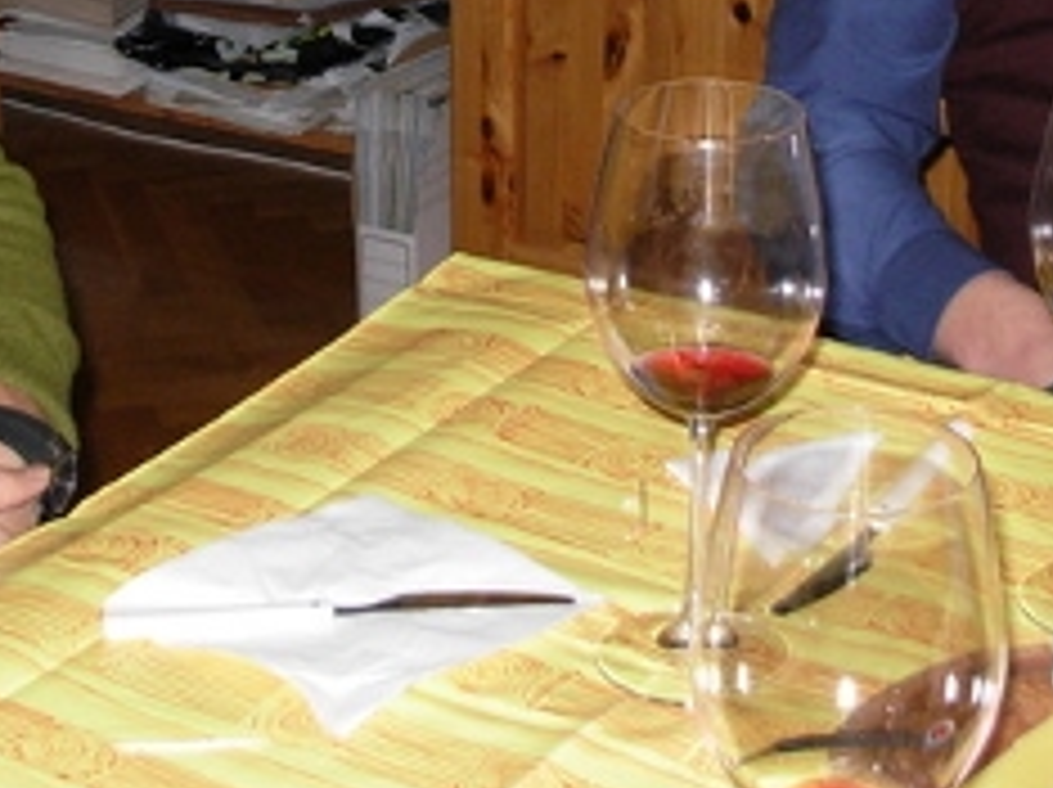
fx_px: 3160
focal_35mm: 104
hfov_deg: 18.9
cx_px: 405
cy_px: -81
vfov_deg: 13.9
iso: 149
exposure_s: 1/60.4
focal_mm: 6.3
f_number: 2.9
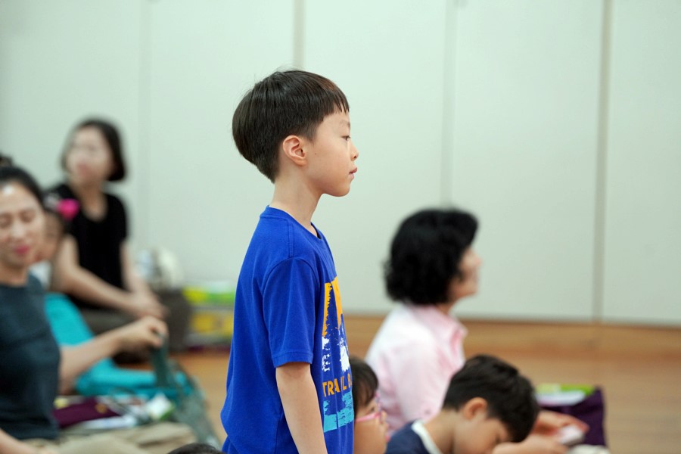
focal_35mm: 164
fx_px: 3102
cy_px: 227
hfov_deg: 12.5
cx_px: 340
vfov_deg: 8.4
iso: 1600
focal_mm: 164
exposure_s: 1/200
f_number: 4
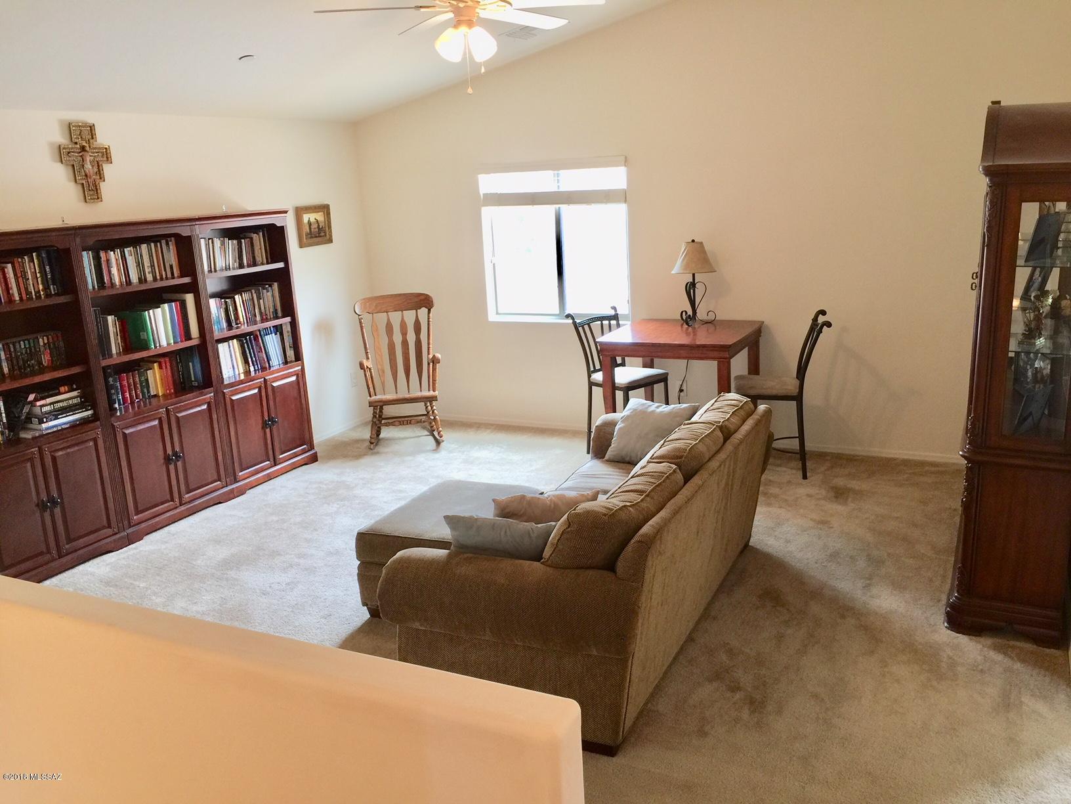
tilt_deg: -12.5
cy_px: 402
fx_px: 897
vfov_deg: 48.2
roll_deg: +1.8
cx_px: 536
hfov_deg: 61.7
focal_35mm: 29
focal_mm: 4.15
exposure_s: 1/15
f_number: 2.2
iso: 32
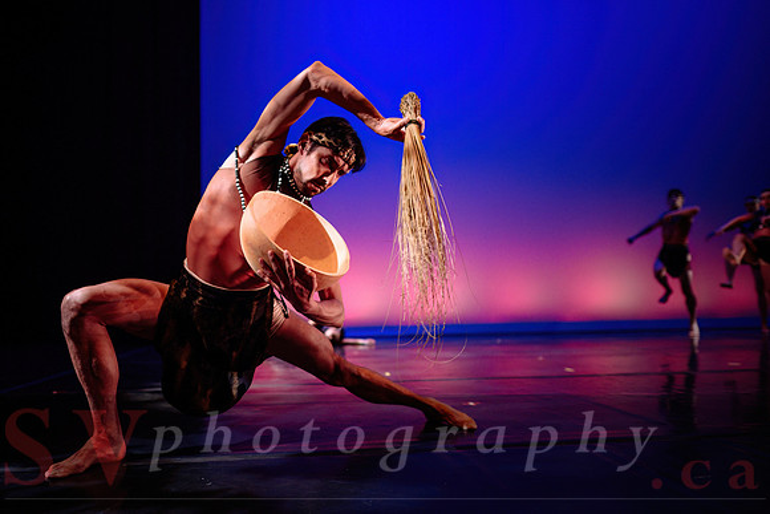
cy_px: 282
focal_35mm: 27
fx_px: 572
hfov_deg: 67.7
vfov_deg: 48.3
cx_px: 347
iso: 1000
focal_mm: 24
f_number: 1.4
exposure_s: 1/500
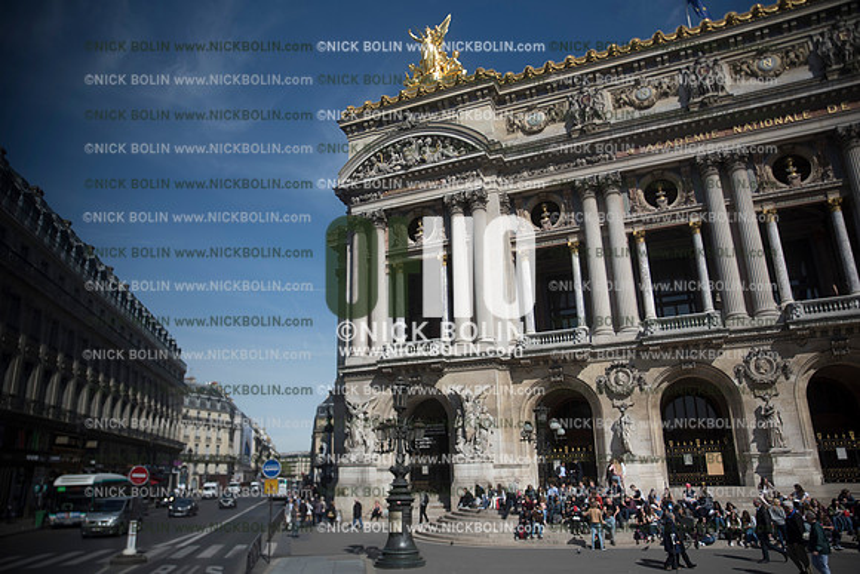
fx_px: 573
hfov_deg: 73.7
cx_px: 430
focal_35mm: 24
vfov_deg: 53.2
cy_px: 287
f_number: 2.8
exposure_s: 1/2500
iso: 200
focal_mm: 24
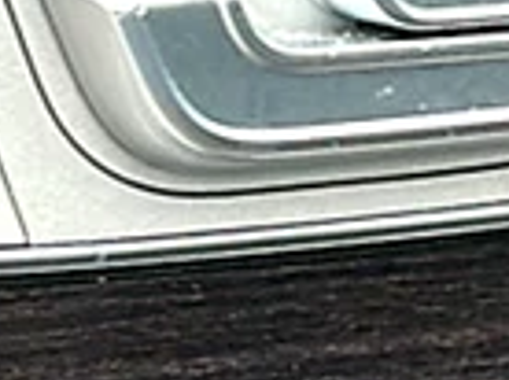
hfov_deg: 6.6
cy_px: -76
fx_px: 4404
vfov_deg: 4.9
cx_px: 258
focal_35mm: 300
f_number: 1.78
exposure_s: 1/85
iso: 40
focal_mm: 6.86
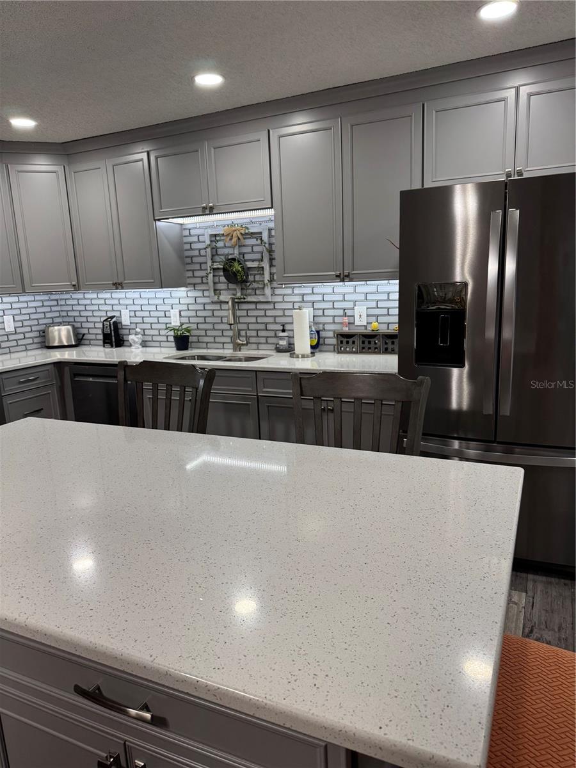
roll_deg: +2.4
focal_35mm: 24
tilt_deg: -12.1
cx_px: 288
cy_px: 384
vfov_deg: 71.6
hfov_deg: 56.8
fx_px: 532
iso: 160
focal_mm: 6.76
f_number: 1.78
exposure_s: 1/120
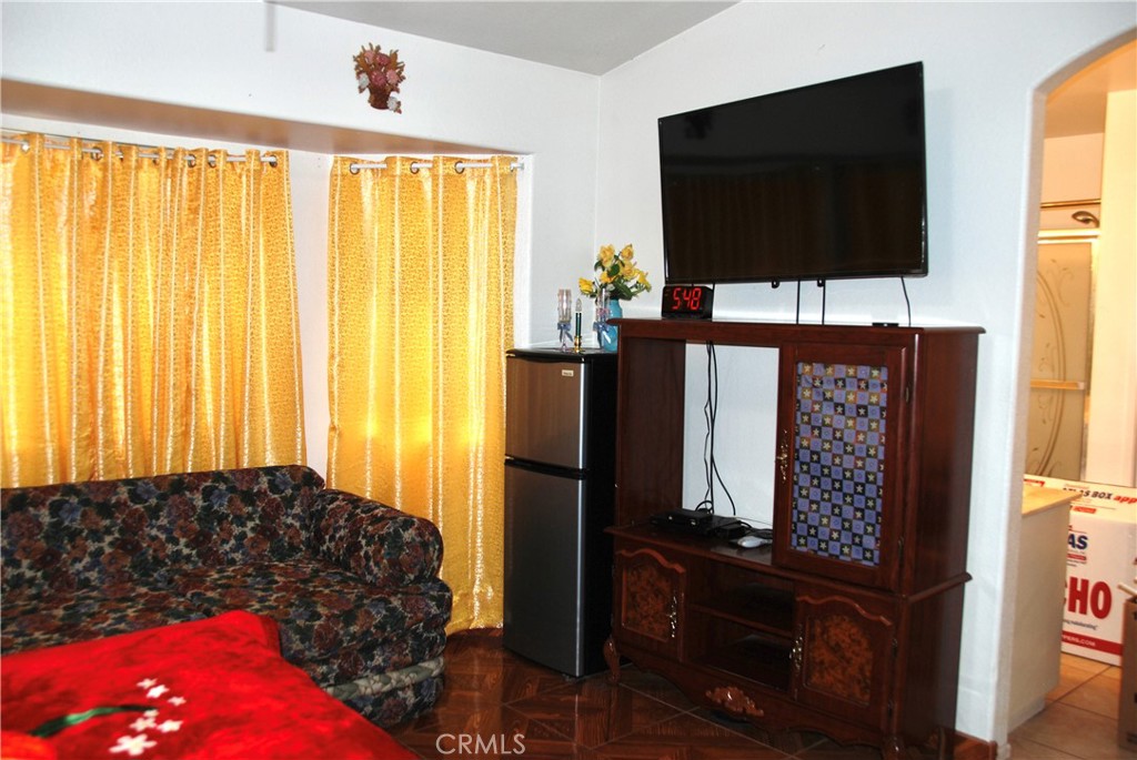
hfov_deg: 61.9
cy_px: 380
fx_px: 948
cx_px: 568
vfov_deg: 43.7
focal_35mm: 30
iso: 200
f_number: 3.8
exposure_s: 1/60
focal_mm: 20
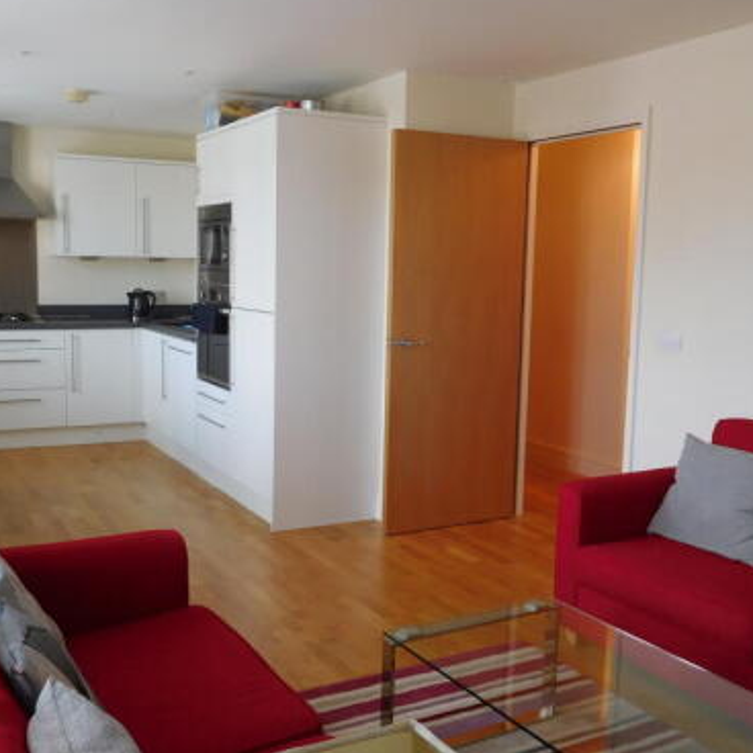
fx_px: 861
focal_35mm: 35
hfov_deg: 47.1
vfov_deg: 47.2
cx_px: 326
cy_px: 367
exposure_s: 1/30
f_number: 3.4
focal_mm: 4.5
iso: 160
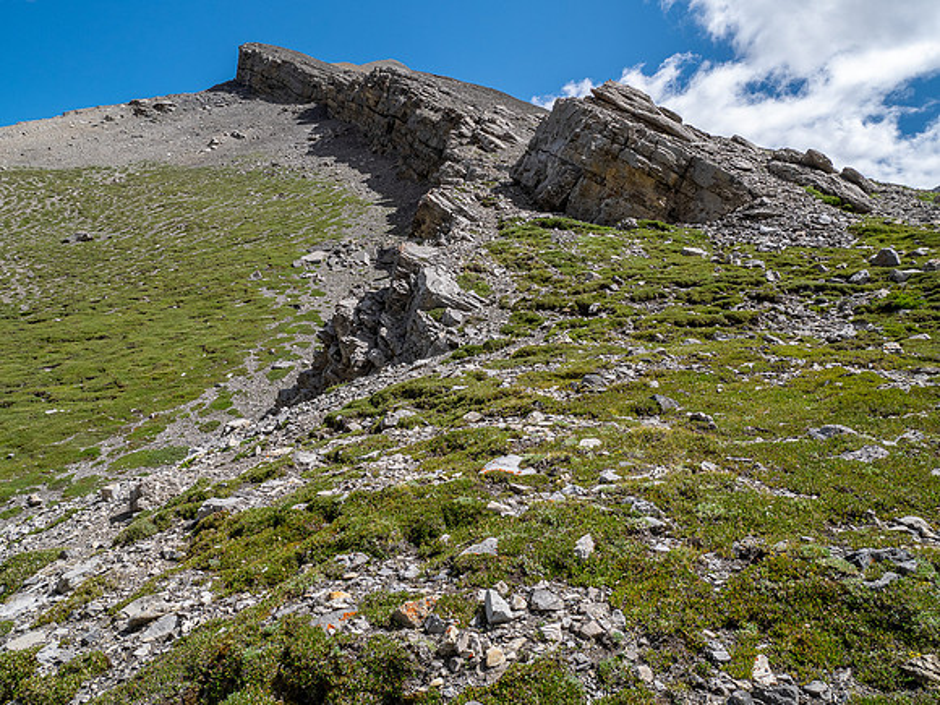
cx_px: 470
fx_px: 652
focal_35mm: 24
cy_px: 352
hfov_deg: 71.6
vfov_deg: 56.8
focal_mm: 12
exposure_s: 1/160
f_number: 8
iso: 200
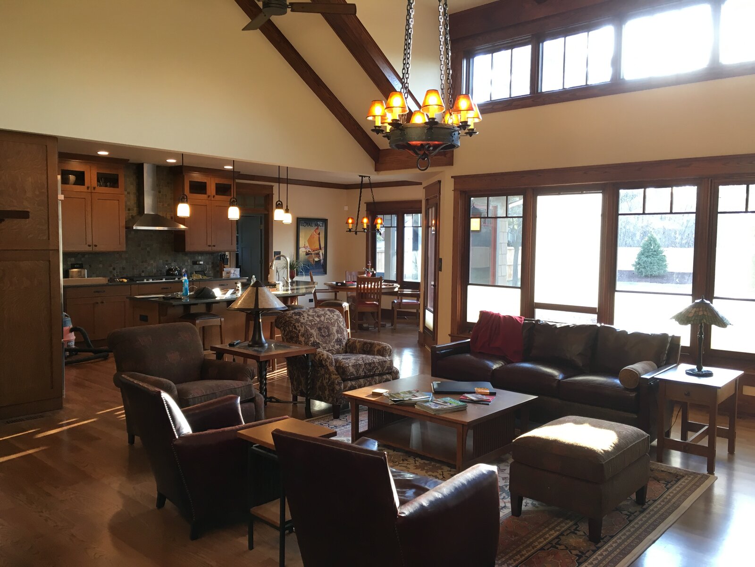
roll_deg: -0.5
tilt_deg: -4.2
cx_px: 378
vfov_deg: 48.2
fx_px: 633
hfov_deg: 61.7
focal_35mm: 29
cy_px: 284
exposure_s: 1/30
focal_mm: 4.15
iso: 64
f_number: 2.2
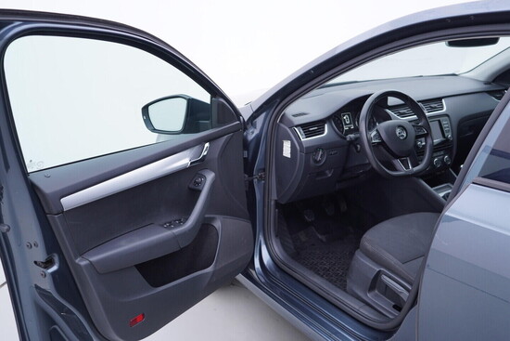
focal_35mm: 36
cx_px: 255
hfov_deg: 53.1
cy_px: 170
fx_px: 510
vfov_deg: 36.9
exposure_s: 1/50
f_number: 3.2
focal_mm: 24
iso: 125
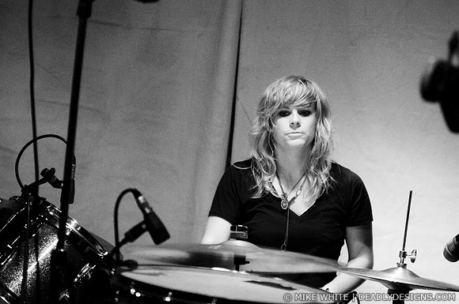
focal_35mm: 105
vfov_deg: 13.0
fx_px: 1337
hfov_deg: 19.5
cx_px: 230
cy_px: 152
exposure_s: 1/50
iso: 1000
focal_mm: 70
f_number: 2.8
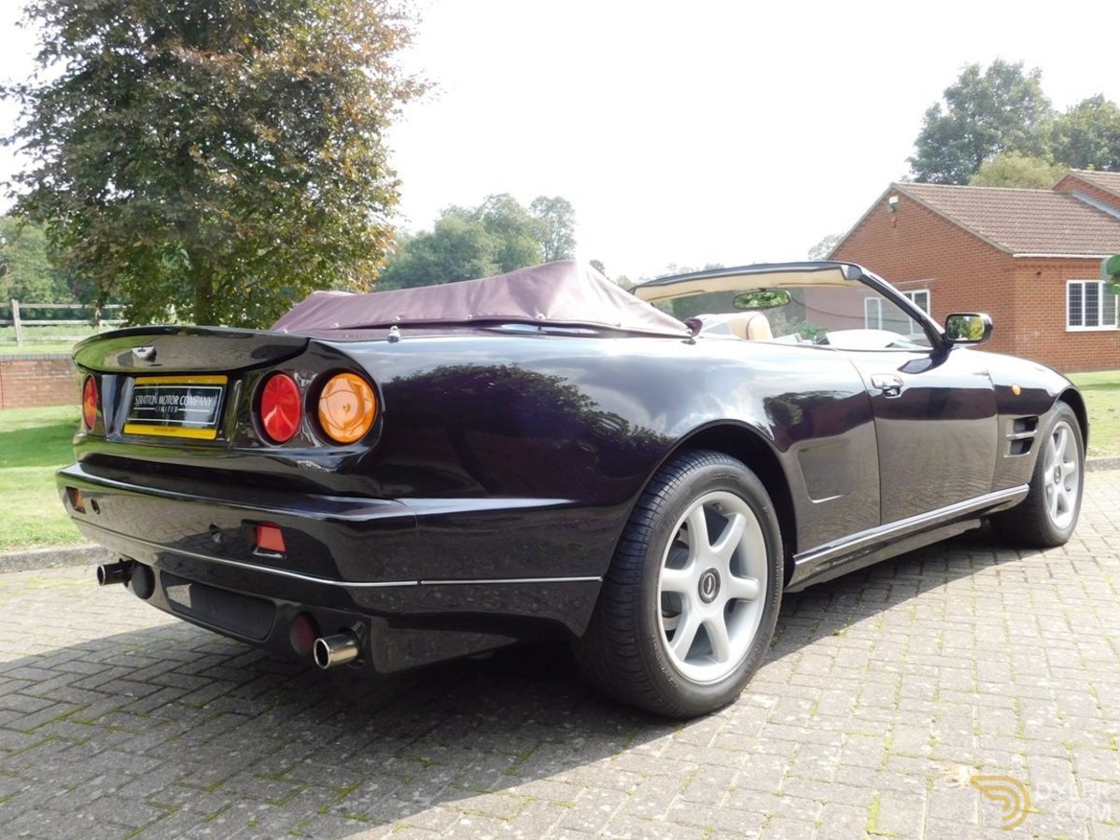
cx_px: 560
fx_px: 971
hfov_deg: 60.0
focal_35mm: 30
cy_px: 420
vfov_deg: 46.8
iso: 125
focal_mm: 5.3
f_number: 3.2
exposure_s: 1/400
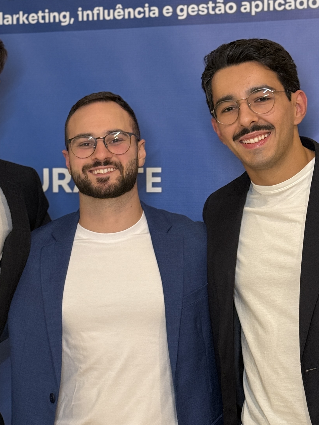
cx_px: 98
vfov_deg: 22.0
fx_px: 1094
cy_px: 230
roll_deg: +0.2
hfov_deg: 16.5
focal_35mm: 89
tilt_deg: -4.1
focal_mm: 6.76
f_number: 1.78
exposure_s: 1/40
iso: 320
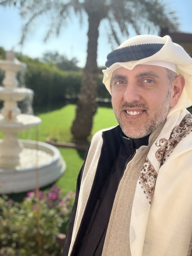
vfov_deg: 60.0
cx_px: 96
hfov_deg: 46.8
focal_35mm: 30
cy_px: 128
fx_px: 222
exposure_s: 1/447
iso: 32
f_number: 2.2
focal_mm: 2.71
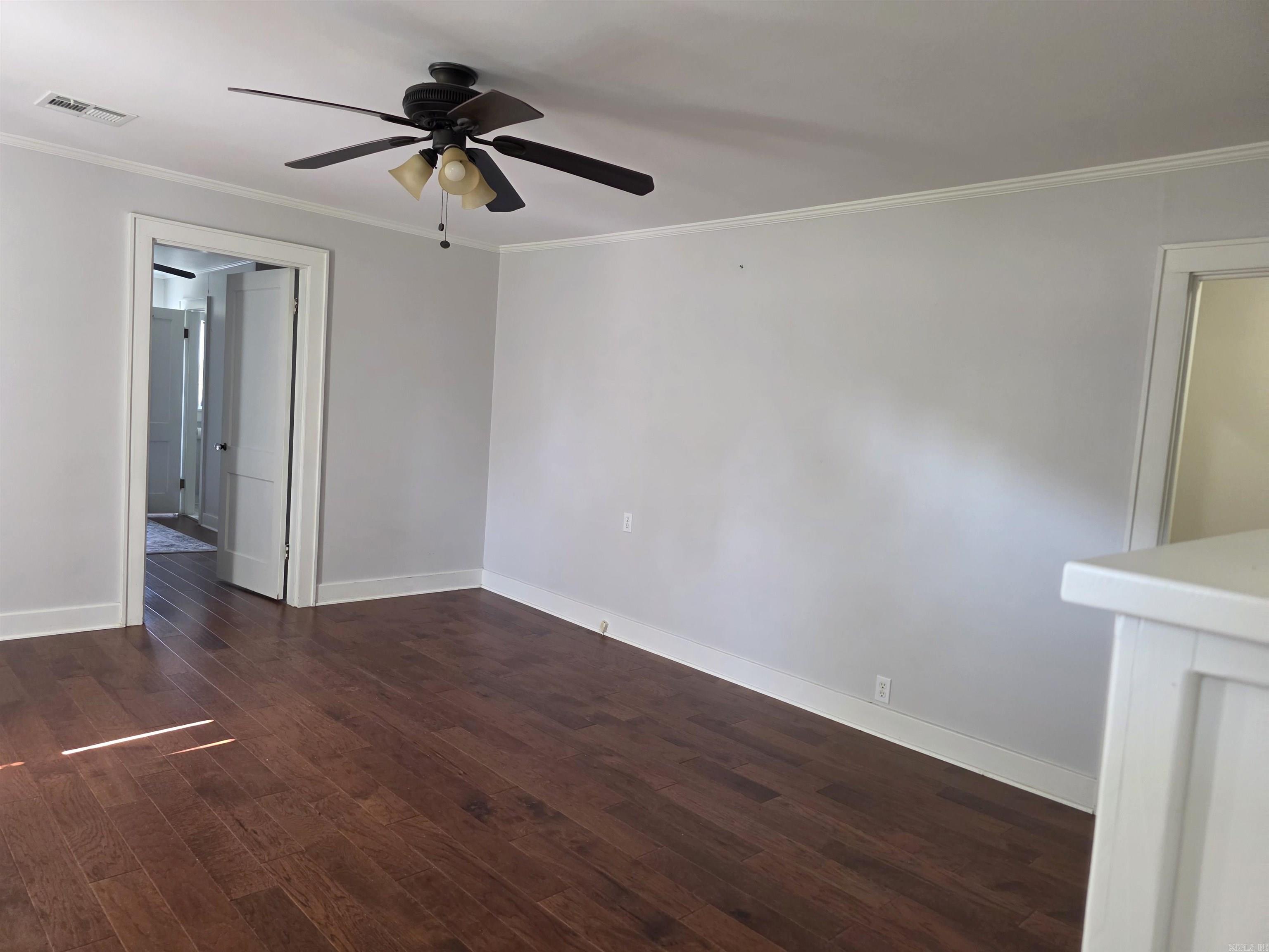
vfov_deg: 58.9
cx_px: 634
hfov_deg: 73.9
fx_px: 843
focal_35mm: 23
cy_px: 476
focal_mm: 6.3
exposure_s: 1/120
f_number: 1.7
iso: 400
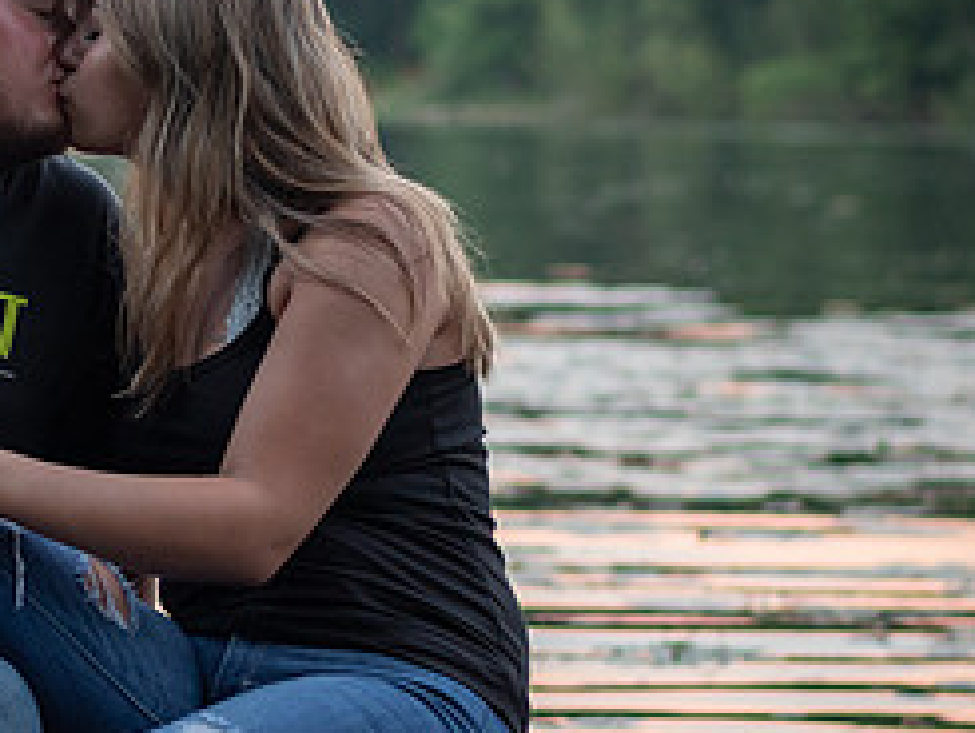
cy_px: 260
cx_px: -2
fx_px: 5551
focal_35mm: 197
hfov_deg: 10.0
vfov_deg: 7.5
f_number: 2.2
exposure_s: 1/320
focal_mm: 50
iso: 320
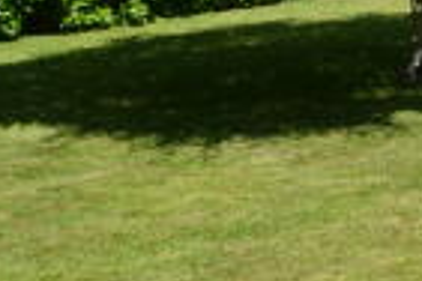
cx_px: 1209
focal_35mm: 131
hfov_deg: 11.1
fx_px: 1535
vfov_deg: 10.0
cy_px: -205
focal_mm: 12
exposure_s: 1/200
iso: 100
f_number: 7.1
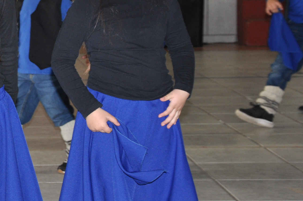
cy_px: 55
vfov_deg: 10.5
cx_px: -55
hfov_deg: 15.2
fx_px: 1095
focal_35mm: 130
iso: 400
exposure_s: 1/125
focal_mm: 35
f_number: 4.5
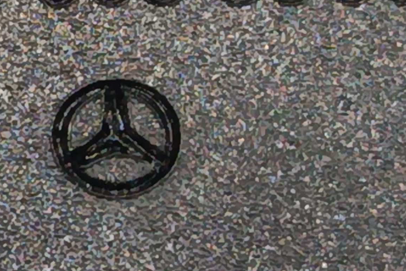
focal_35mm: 296
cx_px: 87
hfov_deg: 7.0
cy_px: -167
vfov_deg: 4.6
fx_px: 3337
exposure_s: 1/50
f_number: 1.7
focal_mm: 5.24
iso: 1015
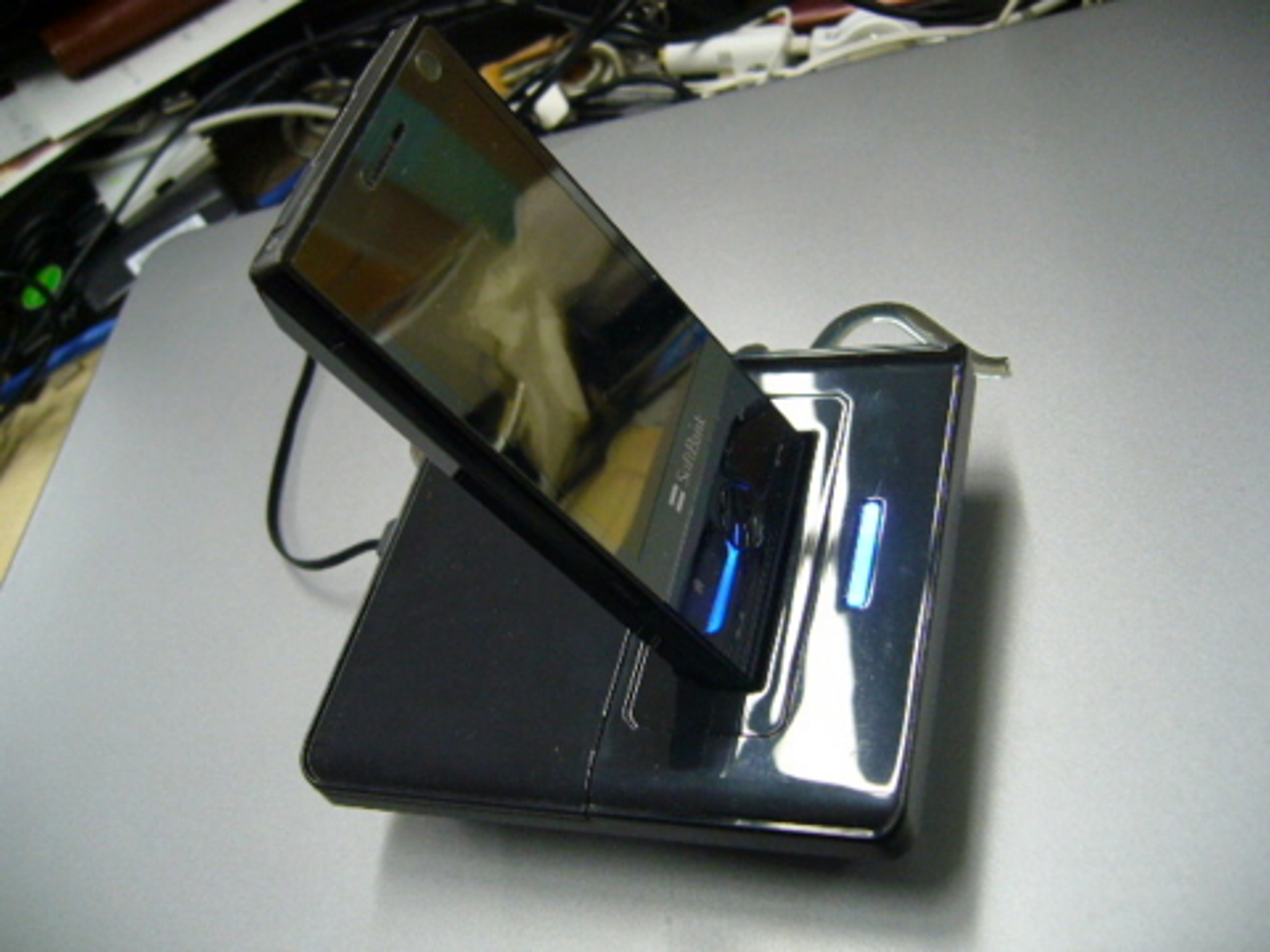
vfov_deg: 40.7
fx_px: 1284
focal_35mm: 35
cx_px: 635
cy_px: 476
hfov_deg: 52.6
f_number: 2.8
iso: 125
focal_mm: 5.8
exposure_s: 1/15
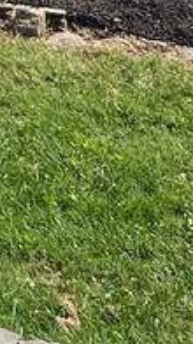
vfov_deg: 9.2
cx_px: -575
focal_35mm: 208
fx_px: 1896
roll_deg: +1.3
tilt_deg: -1.3
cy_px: -491
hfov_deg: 5.2
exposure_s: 1/3135
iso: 50
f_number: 1.6
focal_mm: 5.1
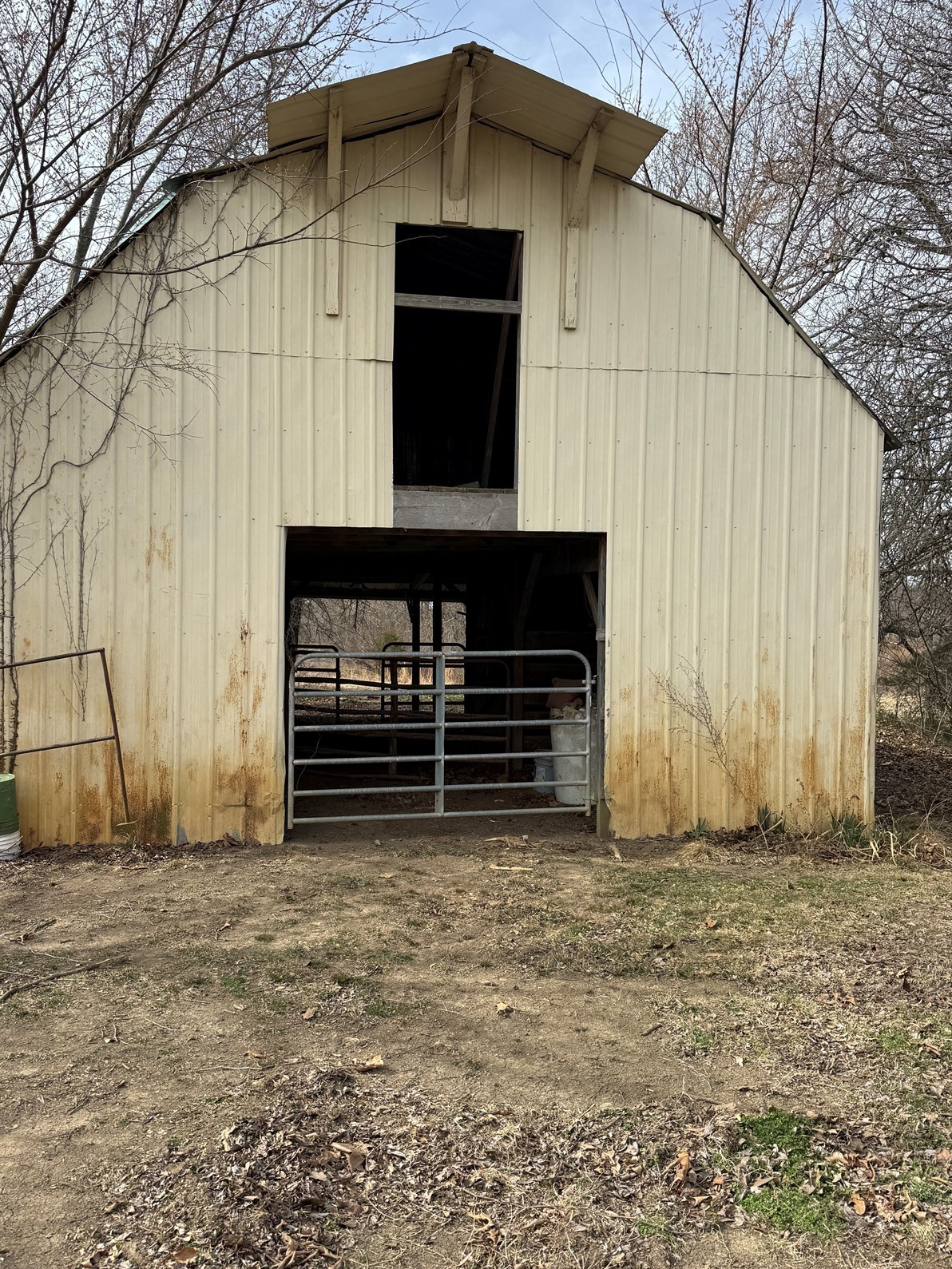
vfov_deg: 61.7
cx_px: 435
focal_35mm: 29
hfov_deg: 48.2
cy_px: 642
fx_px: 1063
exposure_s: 1/2110
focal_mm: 6.76
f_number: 1.78
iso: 80
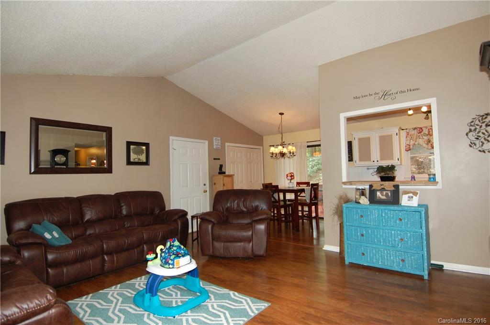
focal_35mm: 18
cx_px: 245
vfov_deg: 67.2
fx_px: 245
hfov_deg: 90.1
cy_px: 162
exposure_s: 1/60
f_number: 4
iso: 400
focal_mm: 12
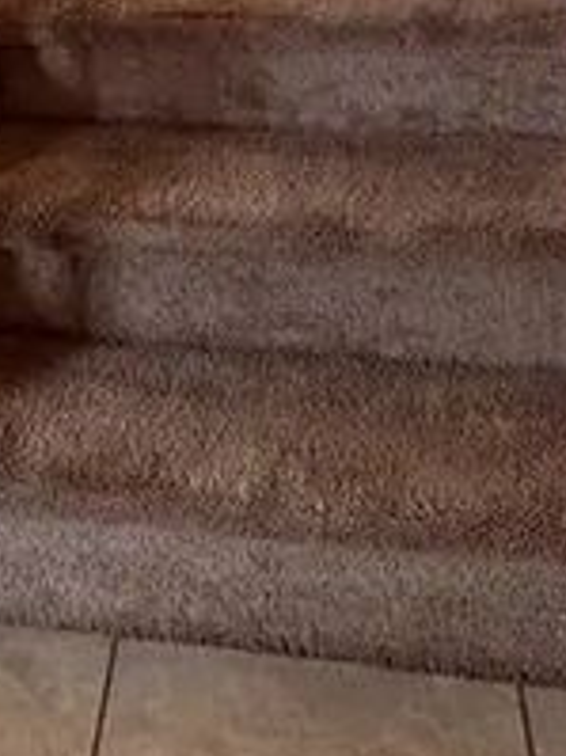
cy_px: -336
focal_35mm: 60
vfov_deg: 25.4
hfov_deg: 23.8
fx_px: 1309
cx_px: 61
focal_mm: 2.22
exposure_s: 1/60
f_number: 2.2
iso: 400
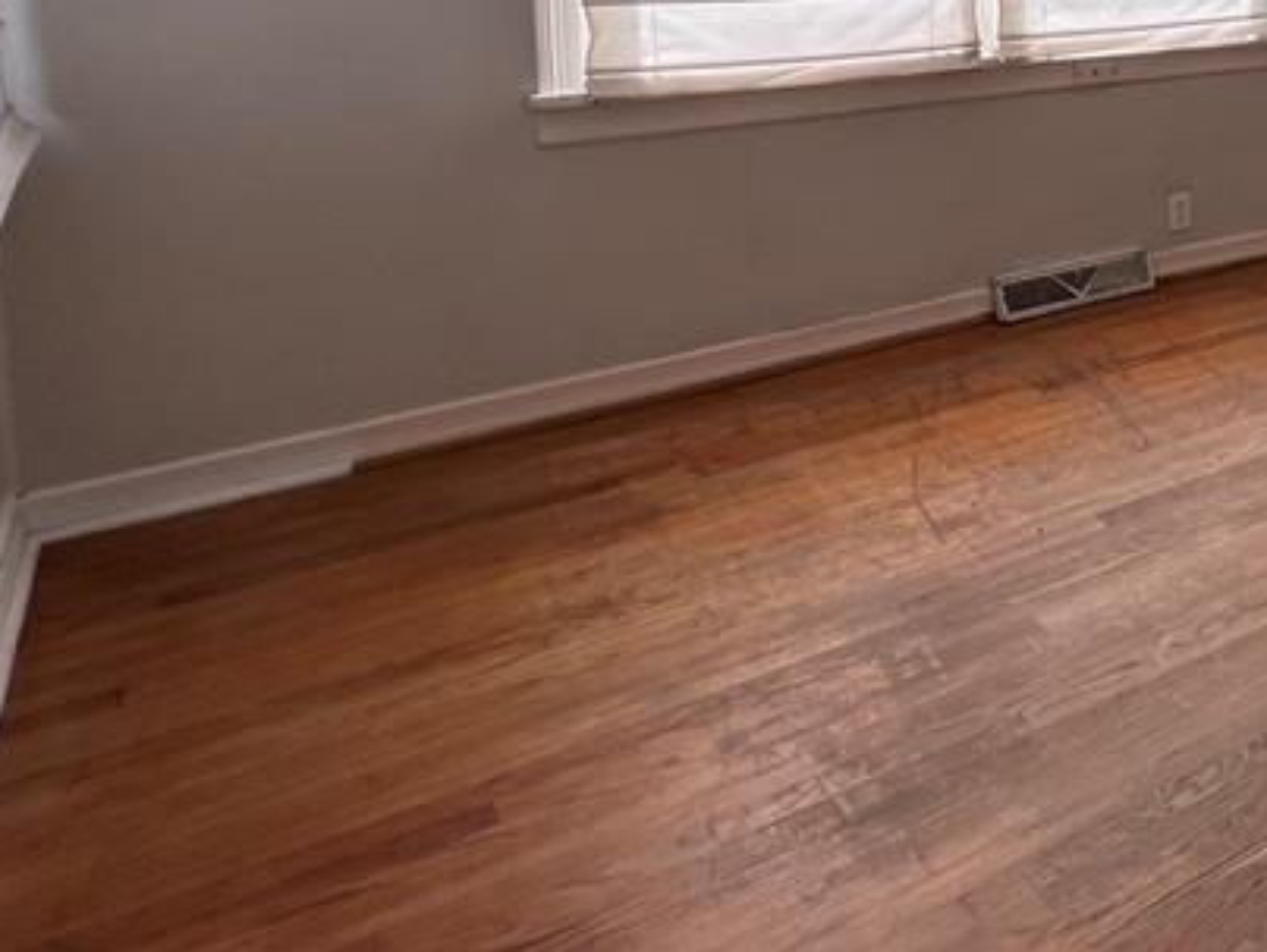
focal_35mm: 33
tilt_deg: -8.0
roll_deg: -2.5
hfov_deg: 40.2
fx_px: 1209
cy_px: 0
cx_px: 1500
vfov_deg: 38.2
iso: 40
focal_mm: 1.57
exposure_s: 1/99
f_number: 1.8
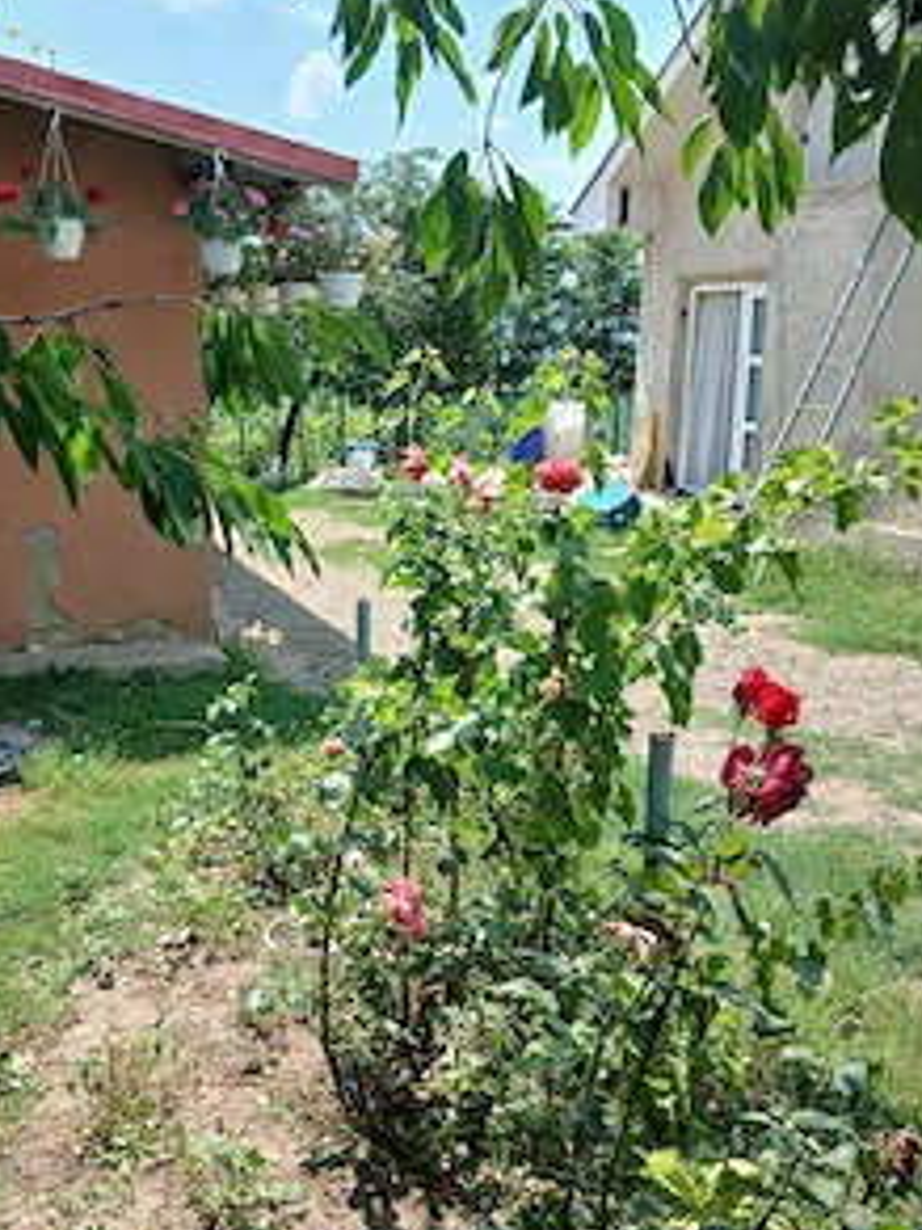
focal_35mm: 37
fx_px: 1314
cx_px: 383
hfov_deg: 38.6
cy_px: 619
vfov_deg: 50.1
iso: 20
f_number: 1.8
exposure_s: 1/323
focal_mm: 3.98
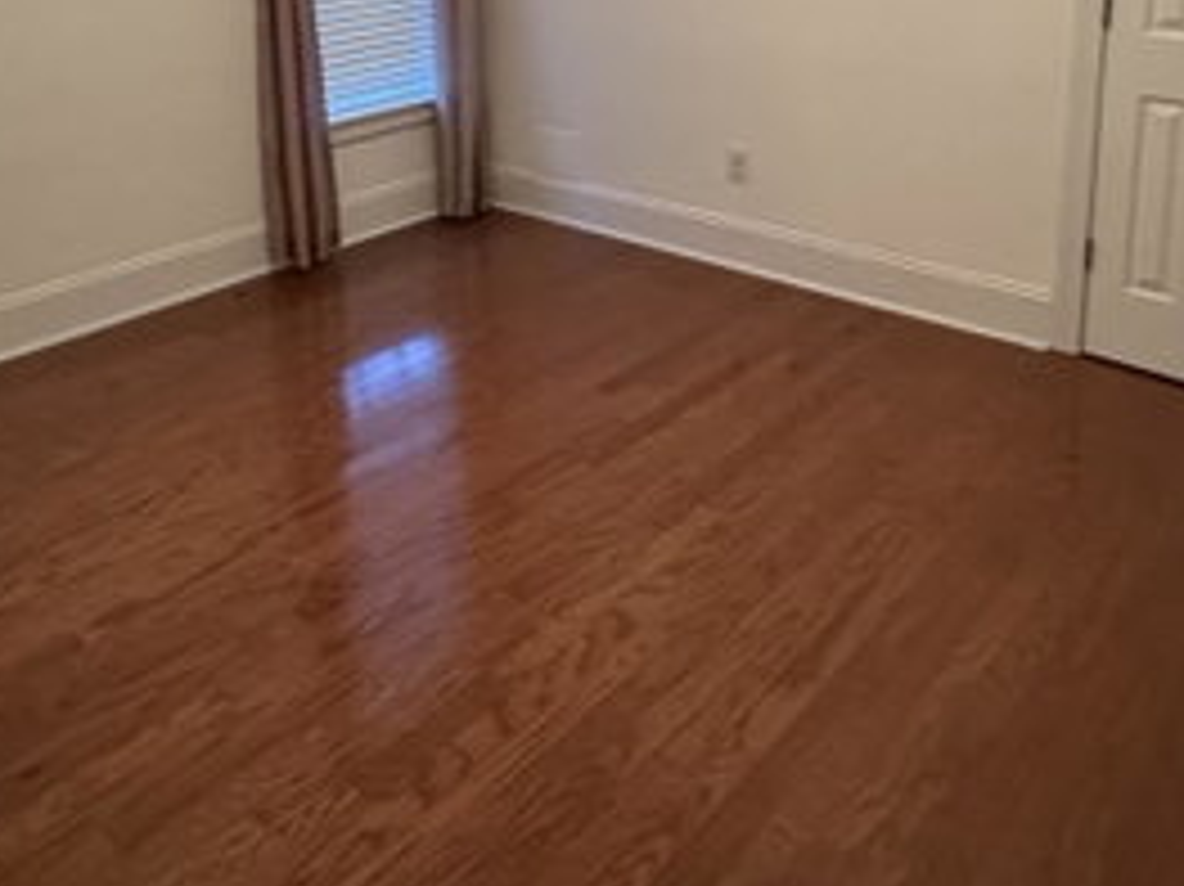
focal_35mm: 34
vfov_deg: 38.9
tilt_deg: -9.7
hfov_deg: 54.0
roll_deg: +1.2
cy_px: 94
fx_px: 1162
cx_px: 615
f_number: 2.2
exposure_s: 1/60
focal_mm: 2.22
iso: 800
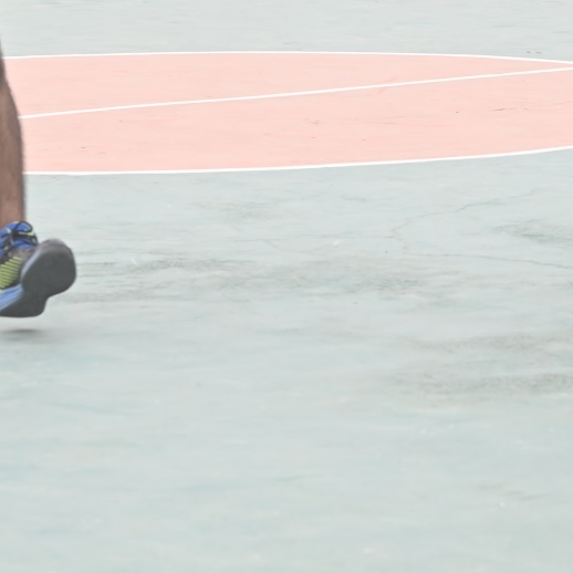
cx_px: 388
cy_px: 224
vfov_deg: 6.8
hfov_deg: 6.8
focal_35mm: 256
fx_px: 4794
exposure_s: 1/400
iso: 200
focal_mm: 78
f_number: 4.5
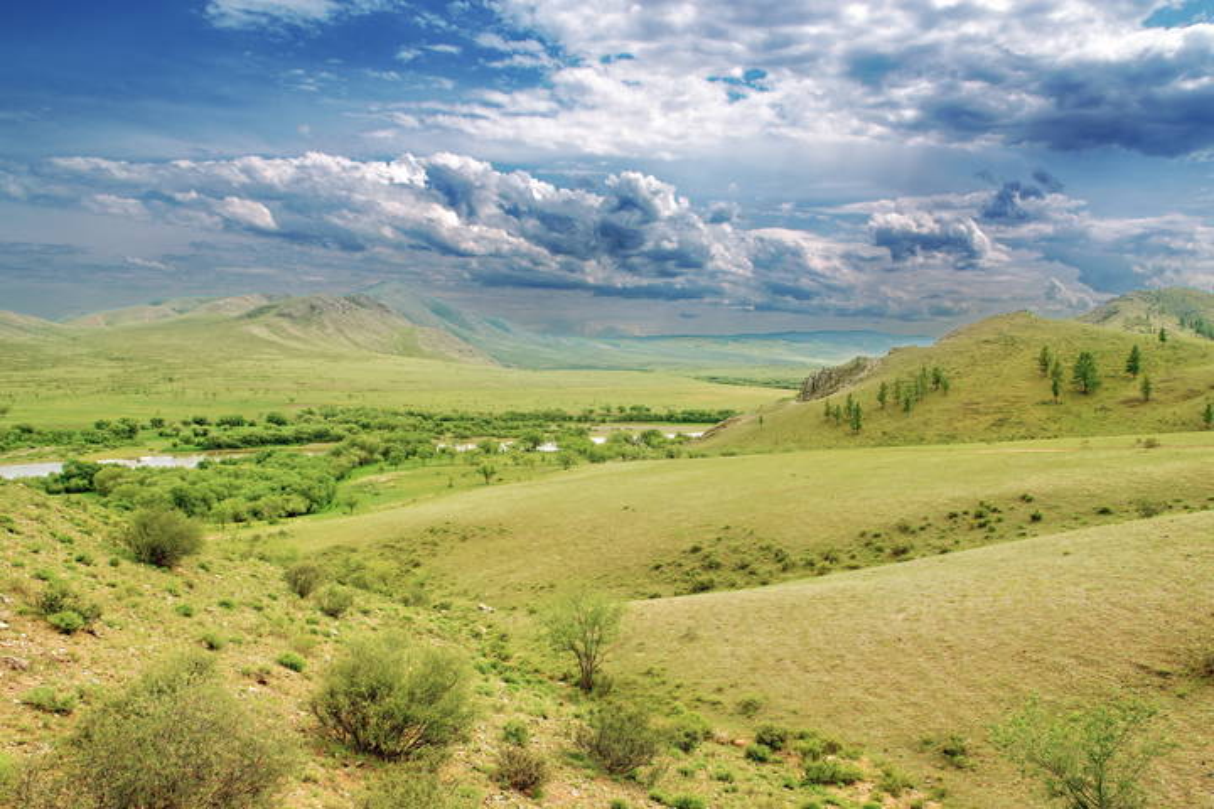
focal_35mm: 26
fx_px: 860
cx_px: 607
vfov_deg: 50.4
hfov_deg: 70.4
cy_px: 404
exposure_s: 1/250
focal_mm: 17
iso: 160
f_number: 11
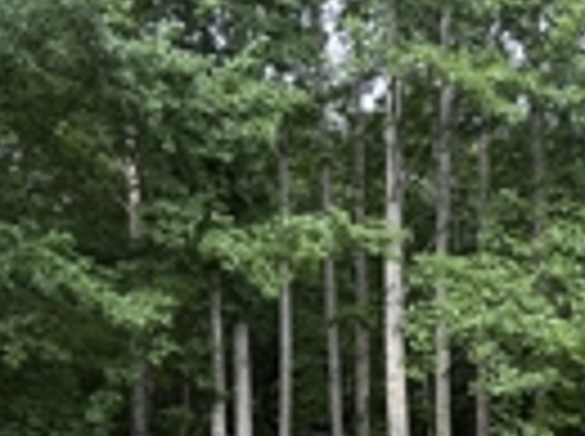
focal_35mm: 68
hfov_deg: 28.2
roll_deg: +1.4
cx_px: 430
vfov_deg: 19.6
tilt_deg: +6.3
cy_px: 591
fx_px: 1147
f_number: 1.78
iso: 80
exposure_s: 1/521
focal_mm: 6.76
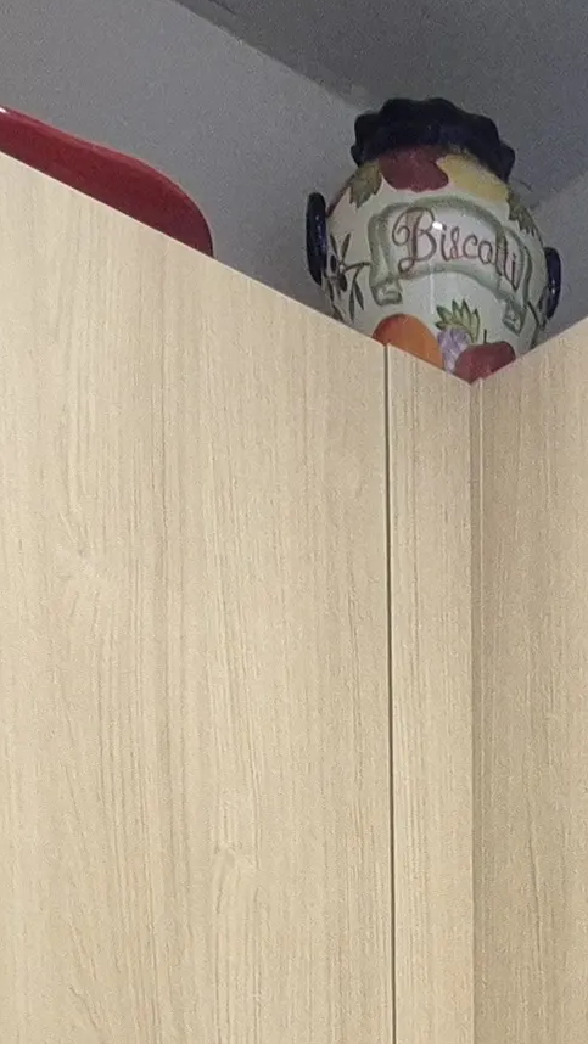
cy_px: 1779
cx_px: 778
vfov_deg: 22.3
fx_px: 1828
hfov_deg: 17.1
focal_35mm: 66
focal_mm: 2.2
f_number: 2.2
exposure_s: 1/60
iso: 640
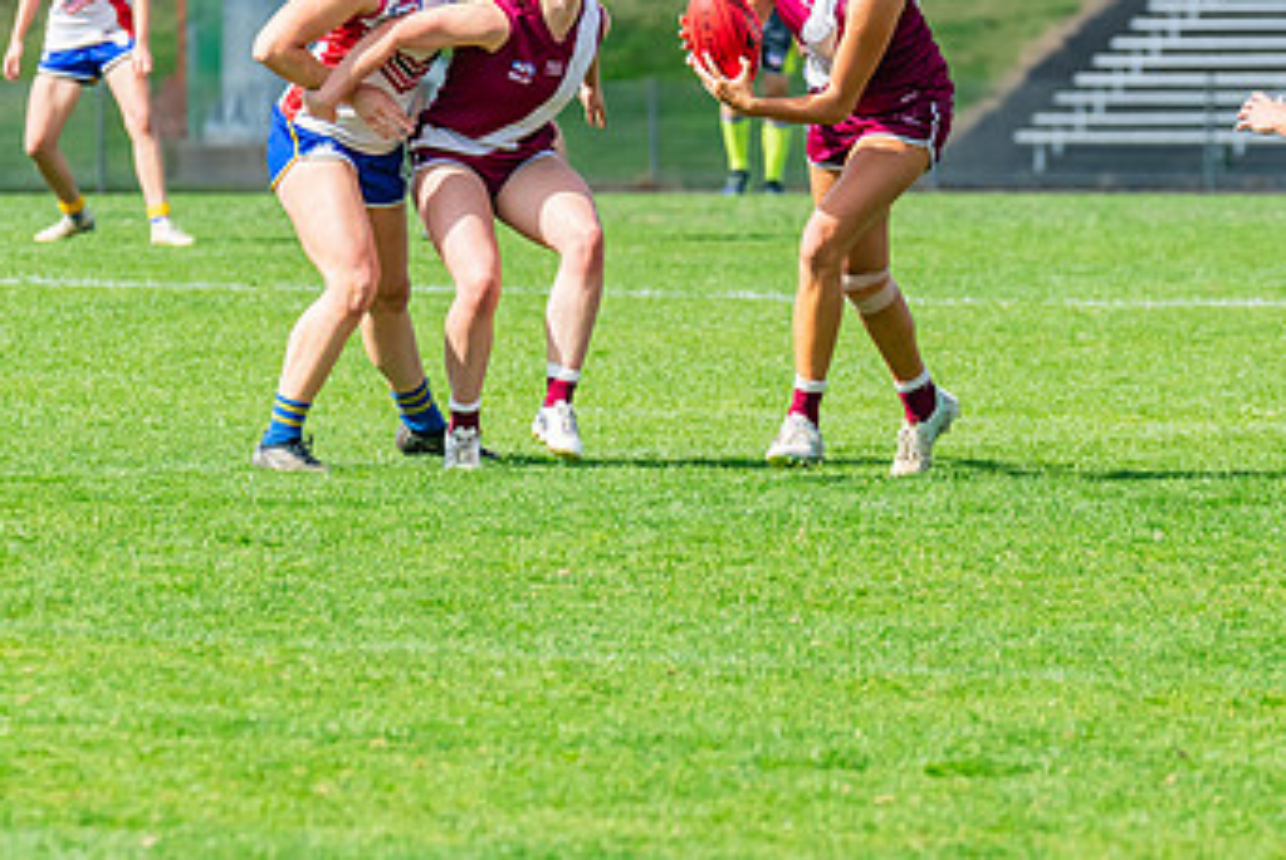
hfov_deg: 4.5
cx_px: 951
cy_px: 174
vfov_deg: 3.0
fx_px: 16303
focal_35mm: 456
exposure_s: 1/1600
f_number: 7.1
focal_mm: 250
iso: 800
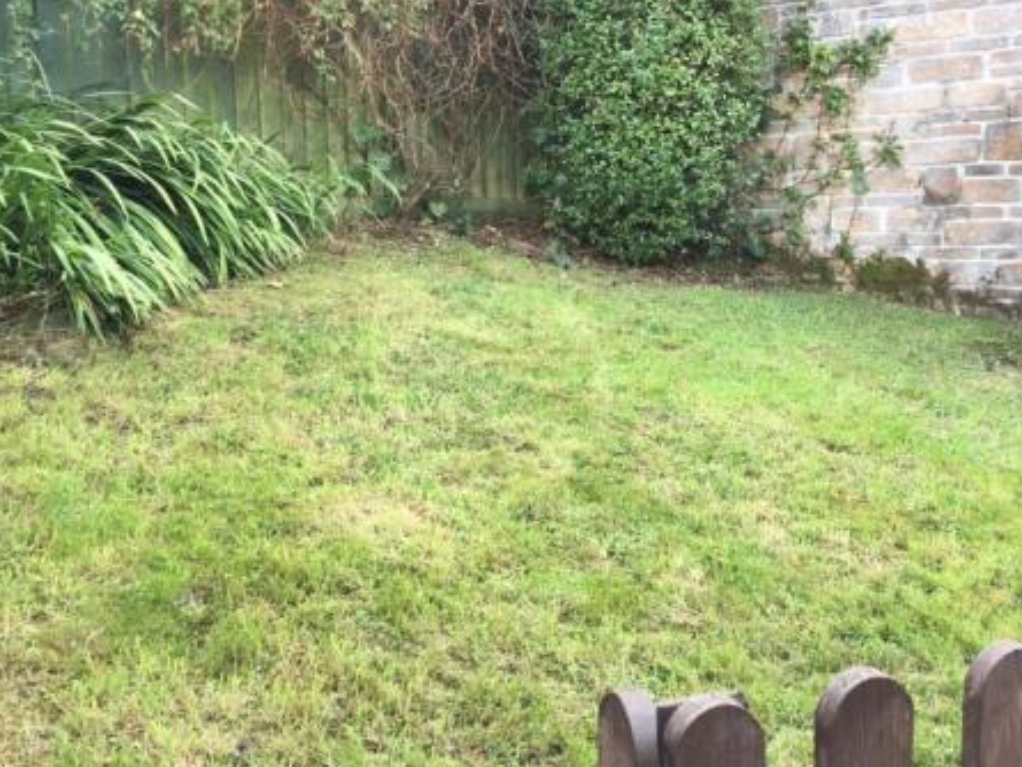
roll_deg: +0.9
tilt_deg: -6.6
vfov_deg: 37.7
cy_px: 369
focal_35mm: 38
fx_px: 1122
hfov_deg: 48.8
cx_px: 584
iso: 25
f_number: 2.2
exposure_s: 1/50
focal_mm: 4.15
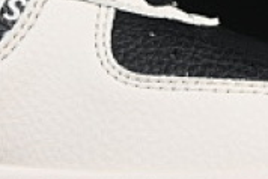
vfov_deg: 3.0
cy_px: -42
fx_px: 3382
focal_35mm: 454
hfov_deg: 4.5
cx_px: -102
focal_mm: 50
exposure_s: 1/60
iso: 160
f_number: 8
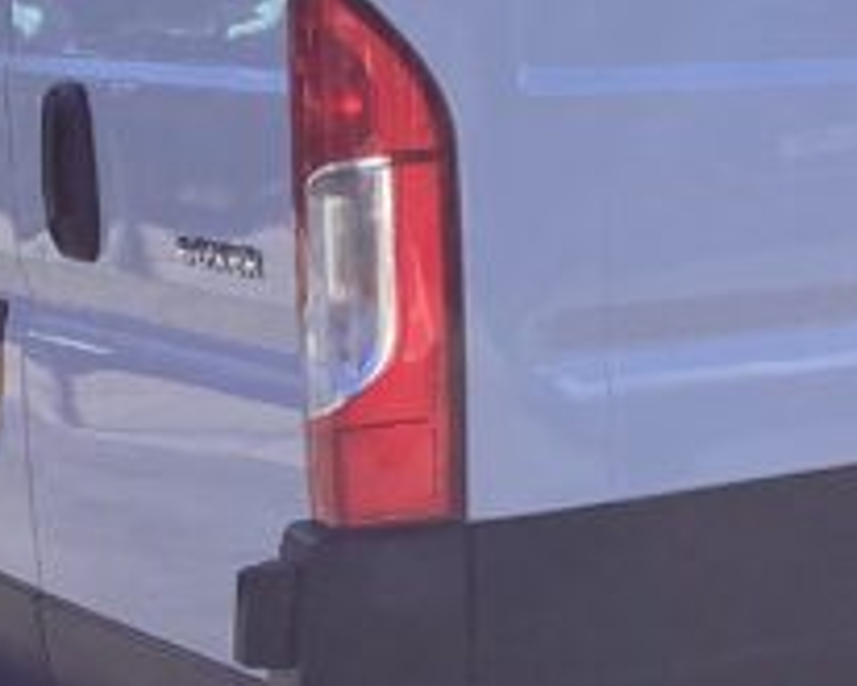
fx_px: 2969
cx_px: 1286
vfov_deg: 13.1
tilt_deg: -5.1
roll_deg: +1.9
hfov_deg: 15.2
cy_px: 106
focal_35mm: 117
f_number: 2.4
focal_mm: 3.3
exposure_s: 1/1217
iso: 25
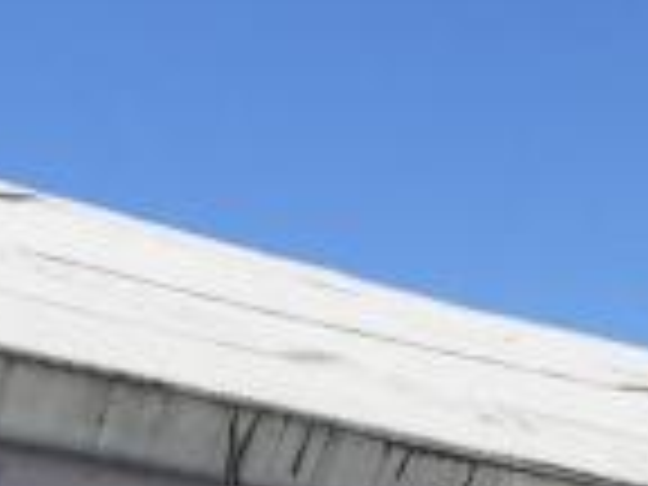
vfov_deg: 6.4
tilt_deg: -12.0
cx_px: 792
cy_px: 1638
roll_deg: +0.2
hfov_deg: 9.5
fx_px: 3856
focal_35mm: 206
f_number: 2.2
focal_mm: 4.15
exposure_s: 1/1980
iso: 32
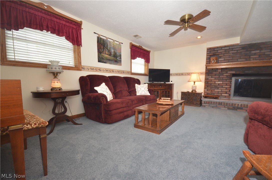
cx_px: 136
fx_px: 113
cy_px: 90
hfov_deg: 100.5
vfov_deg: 77.1
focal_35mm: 15
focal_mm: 10
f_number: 4
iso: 800
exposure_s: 1/60
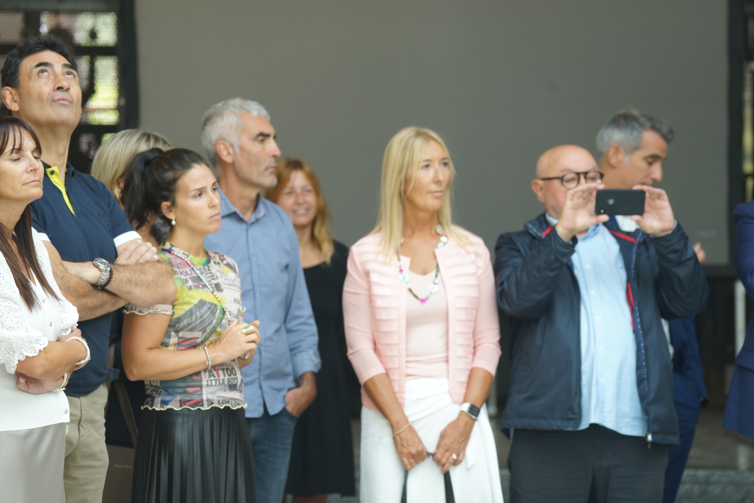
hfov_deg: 10.3
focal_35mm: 200
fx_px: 4189
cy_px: 252
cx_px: 377
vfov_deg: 6.9
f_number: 5.6
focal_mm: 200
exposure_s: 1/50
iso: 640
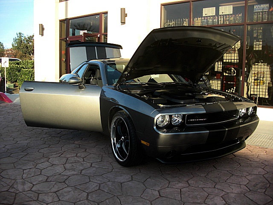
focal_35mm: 36
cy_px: 102
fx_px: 284
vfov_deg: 39.7
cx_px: 136
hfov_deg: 51.4
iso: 50
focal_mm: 6.3
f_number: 2.8
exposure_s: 1/200
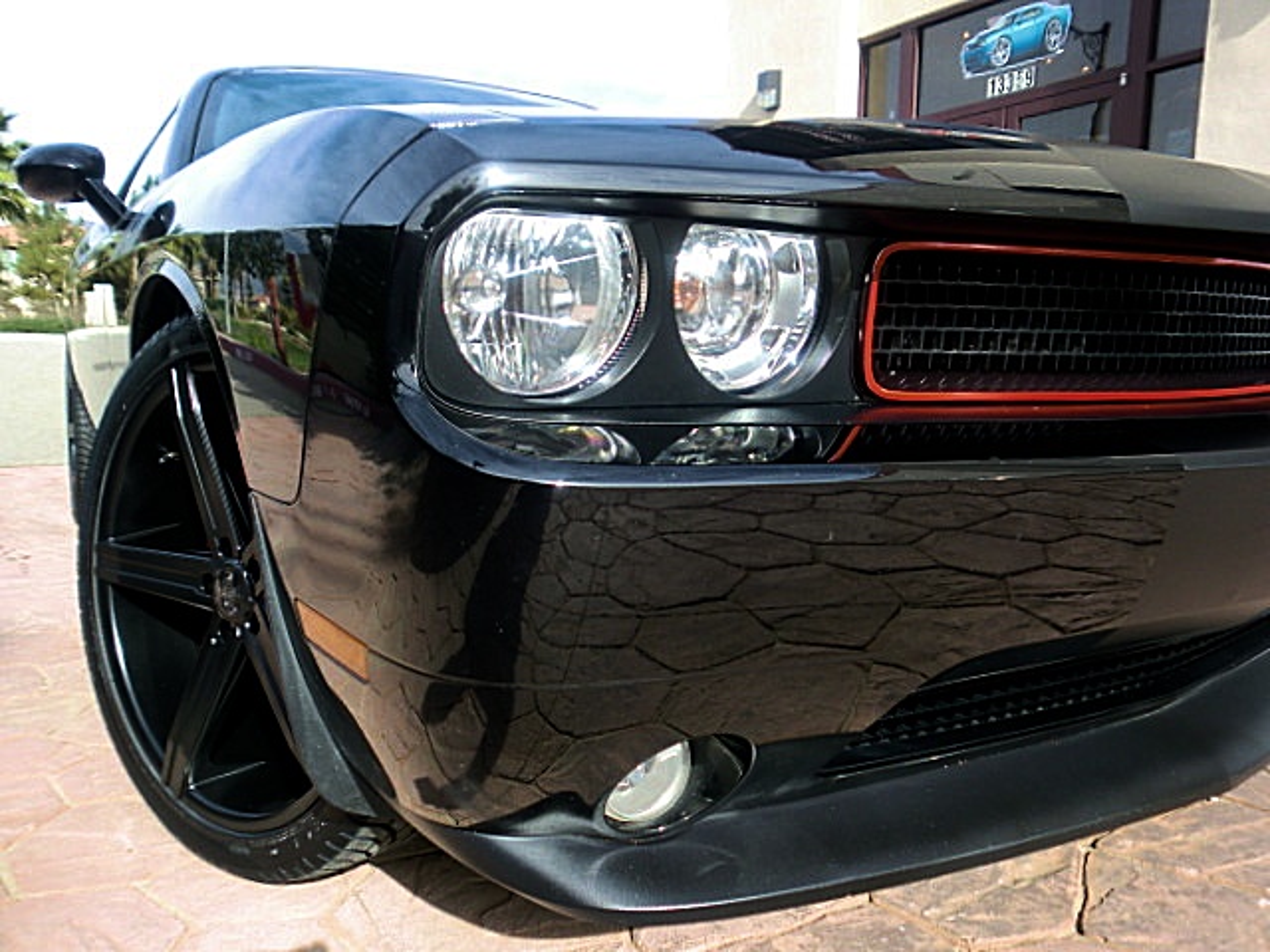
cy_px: 476
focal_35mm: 26
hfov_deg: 67.3
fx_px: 954
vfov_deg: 53.1
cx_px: 635
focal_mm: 4.65
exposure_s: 1/320
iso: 64
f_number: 2.6
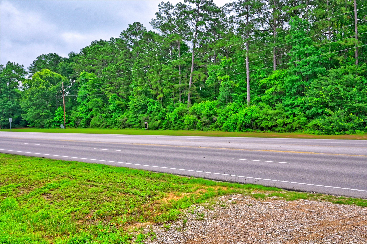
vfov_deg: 43.5
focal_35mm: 30
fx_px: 306
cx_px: 184
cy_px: 122
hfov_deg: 62.0
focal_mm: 30
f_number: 8
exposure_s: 1/60
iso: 400
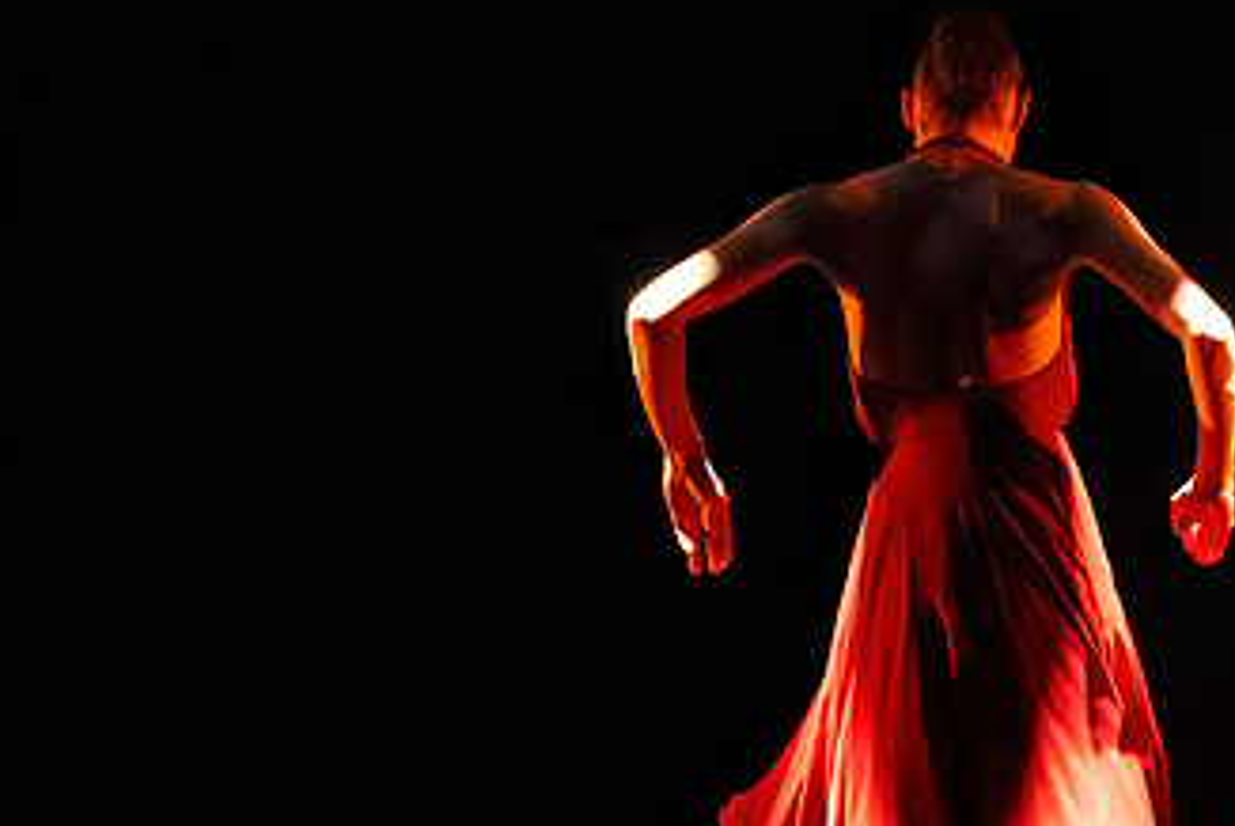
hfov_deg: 2.6
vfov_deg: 1.7
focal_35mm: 803
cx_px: 1085
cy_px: 636
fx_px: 27571
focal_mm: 330
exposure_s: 1/400
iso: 25600
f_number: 7.1
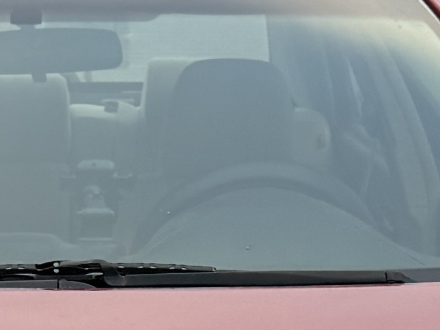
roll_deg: +0.7
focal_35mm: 170
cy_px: 606
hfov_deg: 11.4
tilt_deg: -16.3
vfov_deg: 8.4
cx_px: -60
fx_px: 2161
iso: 80
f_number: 1.78
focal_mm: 6.76
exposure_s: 1/372
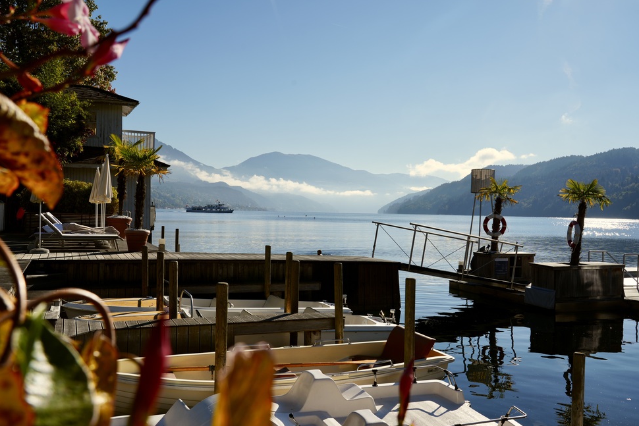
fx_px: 586
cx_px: 318
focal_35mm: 33
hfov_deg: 57.2
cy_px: 214
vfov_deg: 40.0
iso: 100
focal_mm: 32
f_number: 10
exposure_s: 1/320
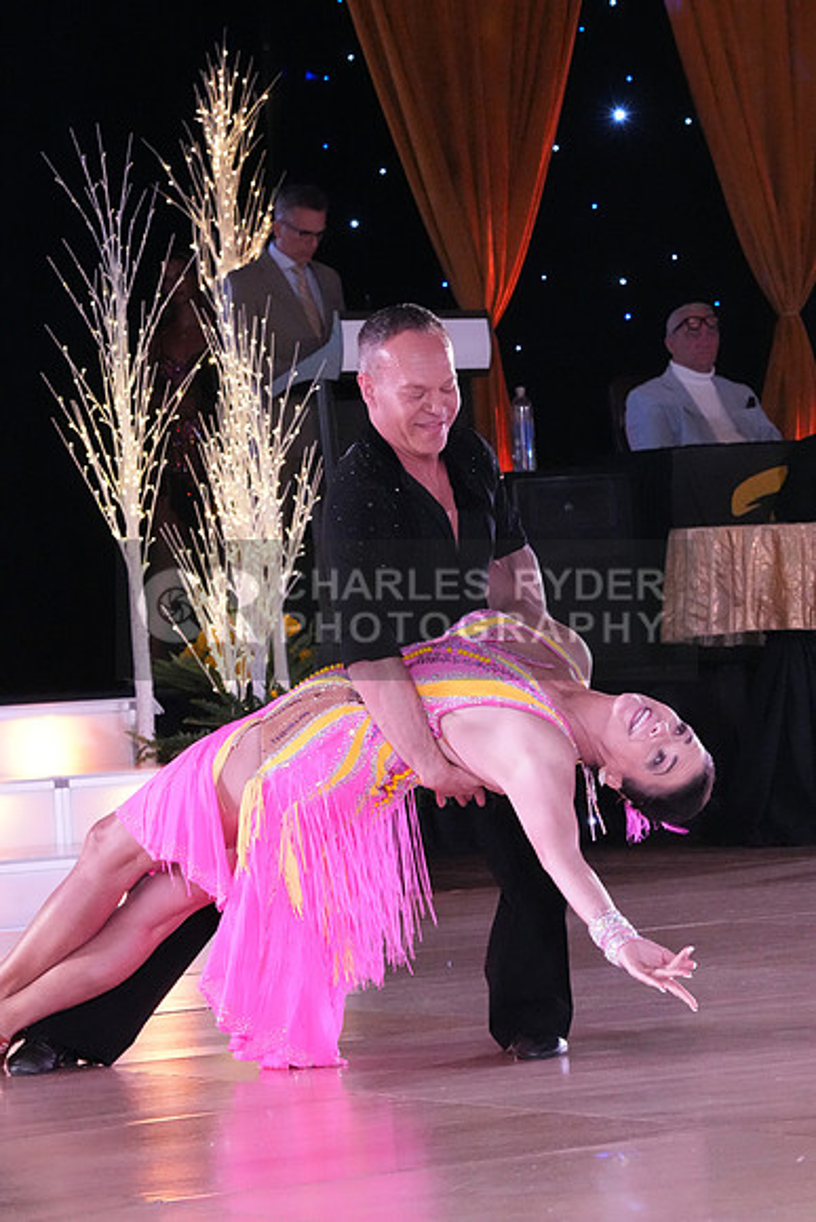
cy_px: 611
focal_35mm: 144
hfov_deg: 9.5
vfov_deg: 14.2
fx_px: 4893
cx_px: 408
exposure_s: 1/320
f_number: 8
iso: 10000
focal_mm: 96
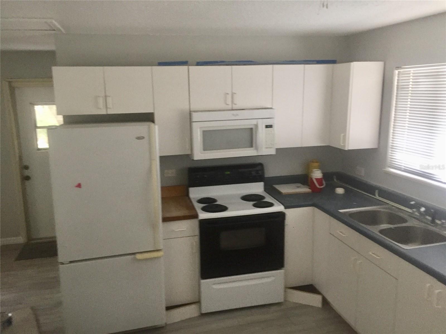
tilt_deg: -9.7
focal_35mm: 29
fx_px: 374
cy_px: 167
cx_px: 223
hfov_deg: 61.7
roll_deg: +0.1
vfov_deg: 48.2
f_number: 2.2
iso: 160
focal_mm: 4.15
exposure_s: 1/30
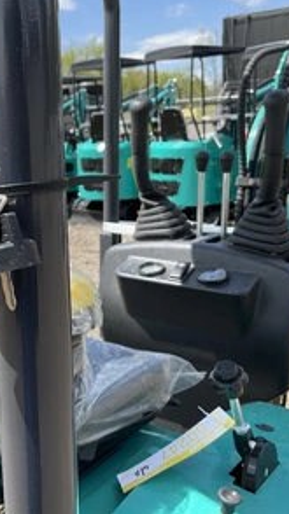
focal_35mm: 43
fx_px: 587
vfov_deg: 47.4
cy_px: 254
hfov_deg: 26.9
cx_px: 44
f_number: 1.8
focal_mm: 3
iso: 25
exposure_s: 1/829
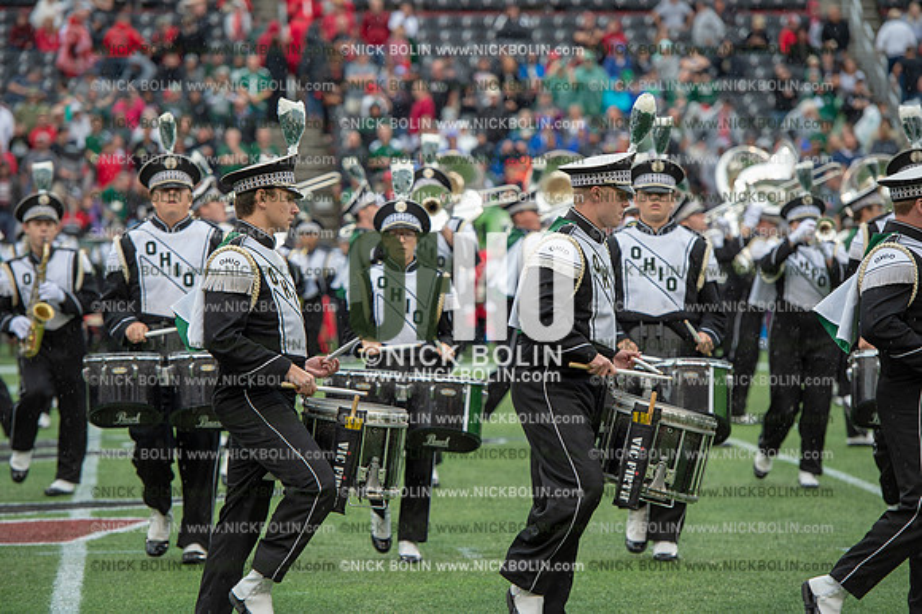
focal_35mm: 165
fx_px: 4223
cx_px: 461
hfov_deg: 12.5
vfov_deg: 8.3
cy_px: 307
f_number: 4
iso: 400
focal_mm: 165
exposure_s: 1/500
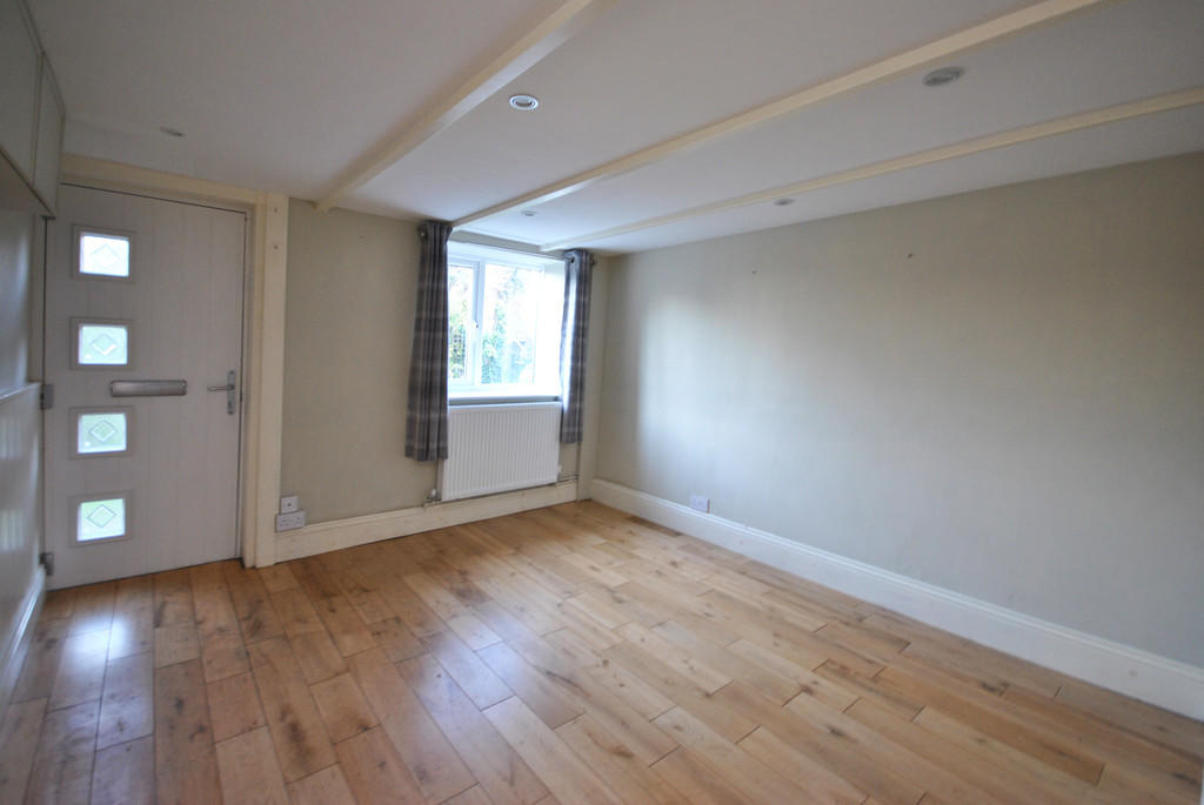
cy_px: 402
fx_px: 502
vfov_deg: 77.5
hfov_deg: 100.3
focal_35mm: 15
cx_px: 602
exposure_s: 1/6
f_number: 4
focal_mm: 10
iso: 400
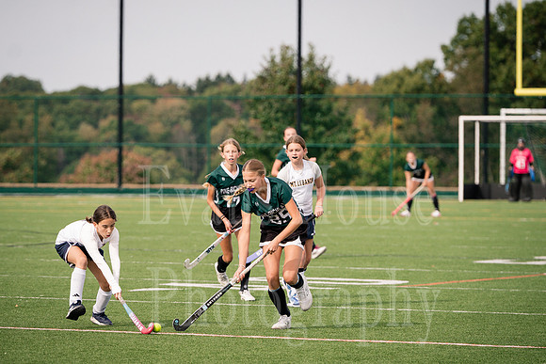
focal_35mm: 231
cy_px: 235
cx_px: 235
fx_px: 3502
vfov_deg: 6.0
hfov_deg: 8.9
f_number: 4
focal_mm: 171
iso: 250
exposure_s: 1/1250
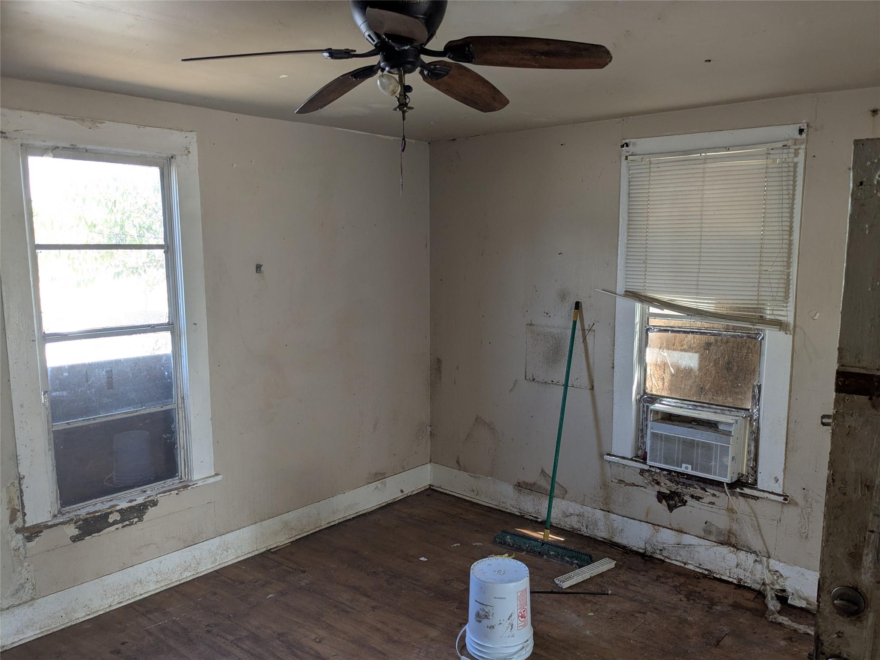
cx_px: 440
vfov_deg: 51.4
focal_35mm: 27
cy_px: 330
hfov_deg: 65.3
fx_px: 686
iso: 65
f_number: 1.73
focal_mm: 4.38
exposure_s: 1/120
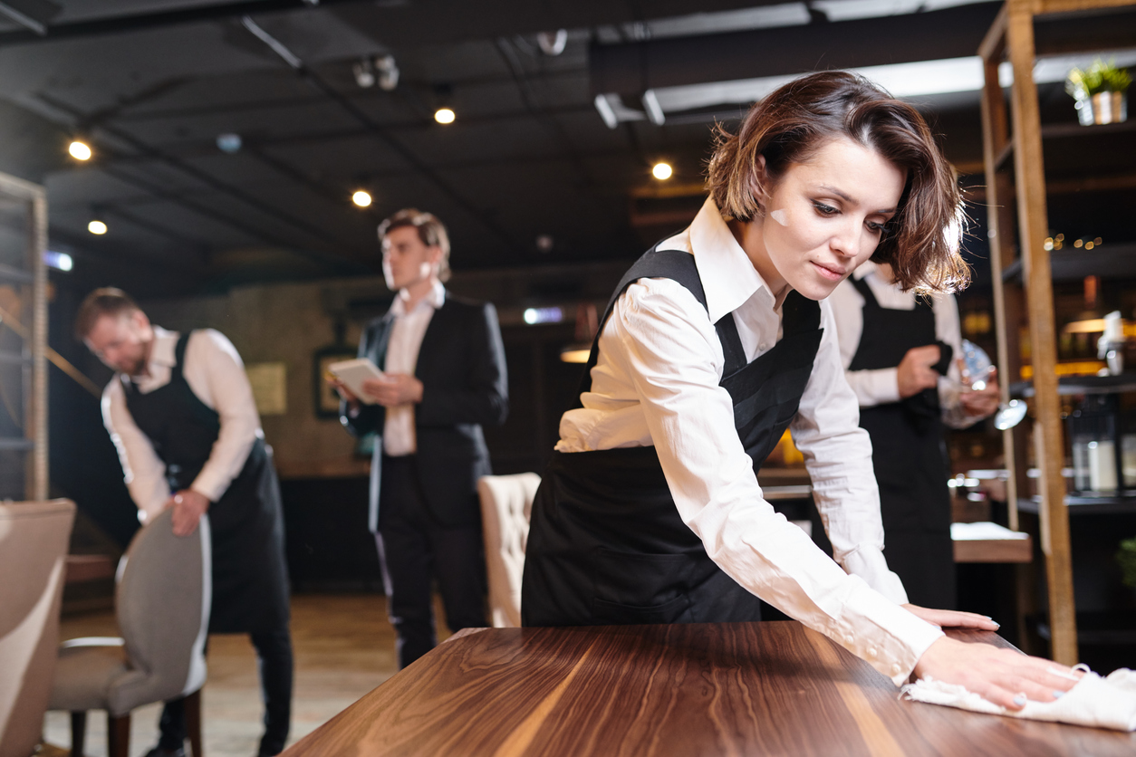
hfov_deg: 54.4
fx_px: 1104
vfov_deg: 37.9
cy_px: 378
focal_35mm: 35
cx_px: 568
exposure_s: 1/160
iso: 800
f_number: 2.8
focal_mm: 35
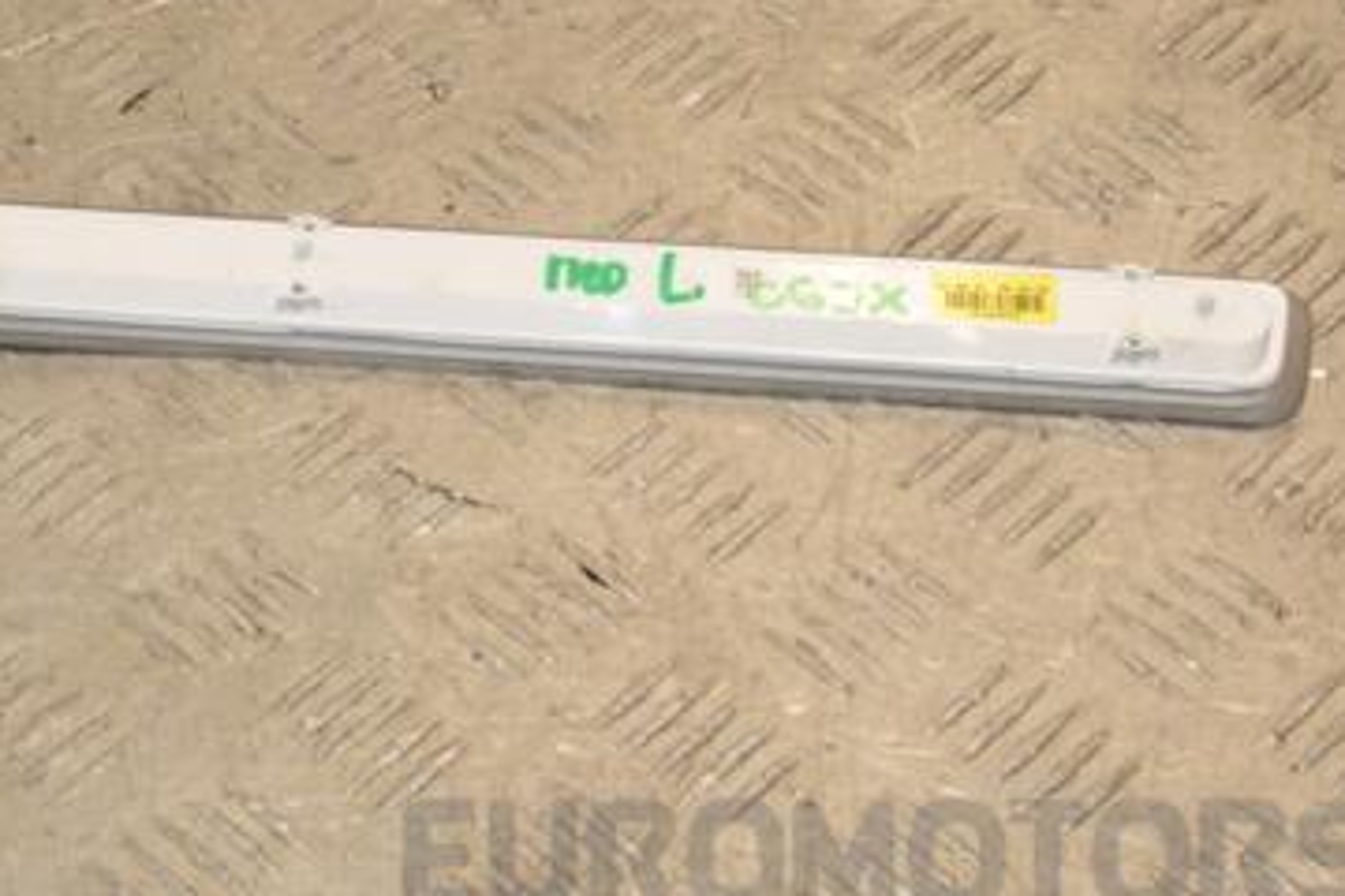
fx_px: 3923
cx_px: 333
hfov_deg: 19.3
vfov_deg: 13.0
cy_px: 358
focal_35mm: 105
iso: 800
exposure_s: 1/200
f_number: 10
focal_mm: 42
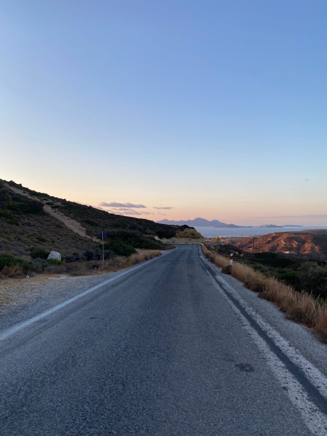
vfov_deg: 67.3
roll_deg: +0.0
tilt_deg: +2.7
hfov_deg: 53.1
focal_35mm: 26
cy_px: 218
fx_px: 327
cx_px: 164
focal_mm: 4.25
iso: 32
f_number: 1.8
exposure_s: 1/473
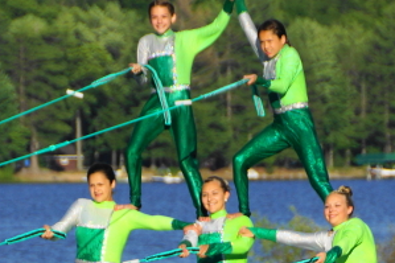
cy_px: 383
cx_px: 186
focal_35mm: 843
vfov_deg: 1.6
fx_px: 9244
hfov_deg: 2.4
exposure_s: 1/250
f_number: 6.3
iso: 100
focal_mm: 150
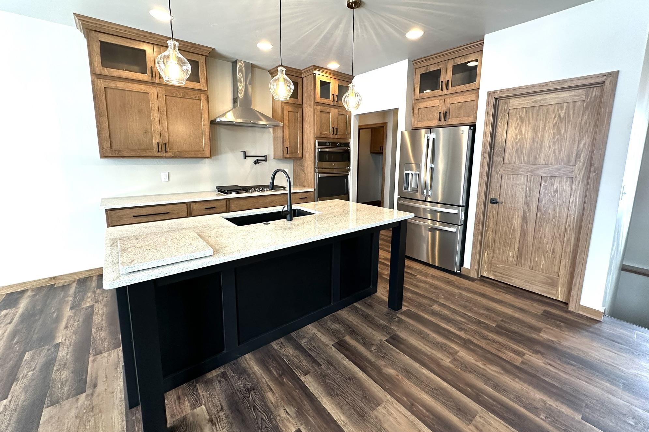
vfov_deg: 77.1
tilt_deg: -8.3
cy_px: 197
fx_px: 270
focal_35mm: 15
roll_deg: -0.5
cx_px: 324
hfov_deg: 100.4
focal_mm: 2.22
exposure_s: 1/60
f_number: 2.2
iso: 160
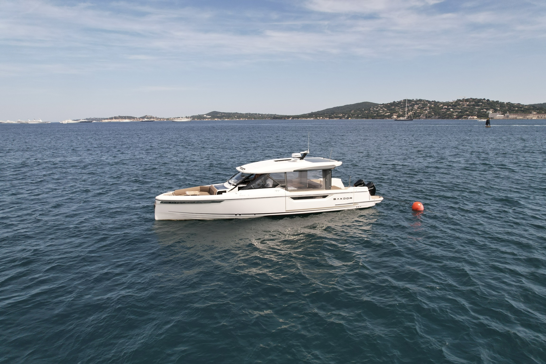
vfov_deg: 57.2
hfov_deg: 78.6
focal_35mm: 22
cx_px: 273
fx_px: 334
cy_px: 182
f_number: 2.8
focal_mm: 8.38
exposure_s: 1/80
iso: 130
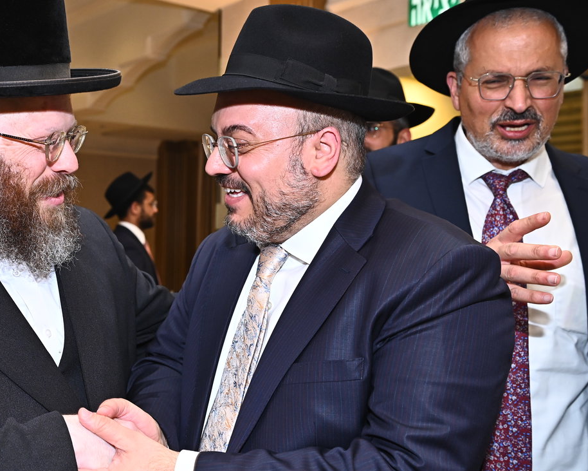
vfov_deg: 32.7
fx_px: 800
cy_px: 223
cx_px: 156
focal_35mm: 46
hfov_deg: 39.4
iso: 1250
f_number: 4.5
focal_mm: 32
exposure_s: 1/200
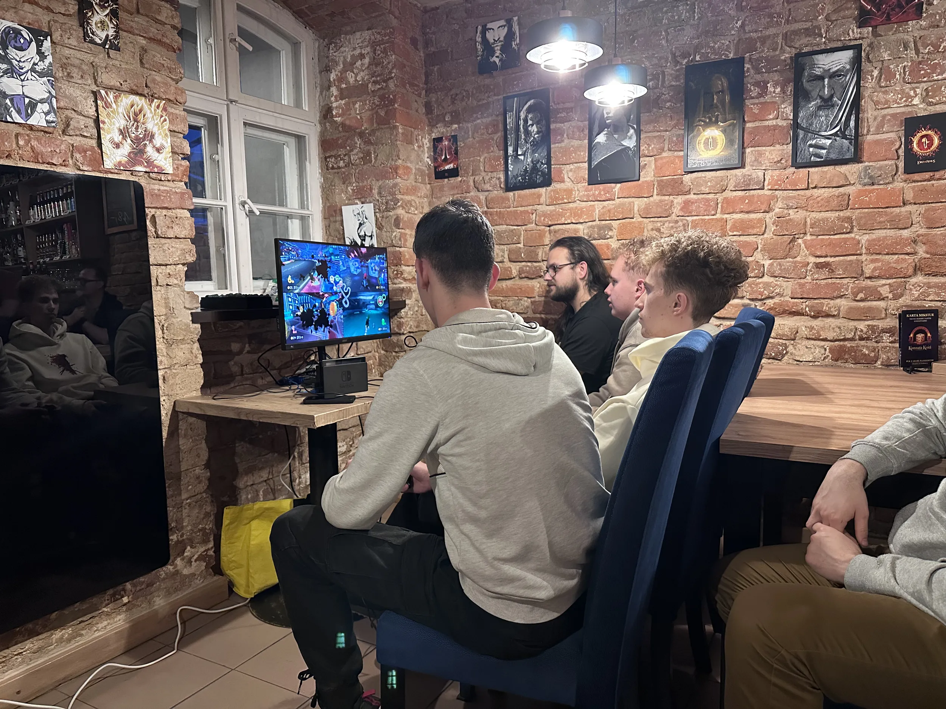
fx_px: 656
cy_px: 354
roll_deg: +1.1
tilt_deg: -7.3
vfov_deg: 56.8
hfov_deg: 71.6
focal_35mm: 24
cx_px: 473
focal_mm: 6.86
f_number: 1.78
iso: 640
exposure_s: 1/50
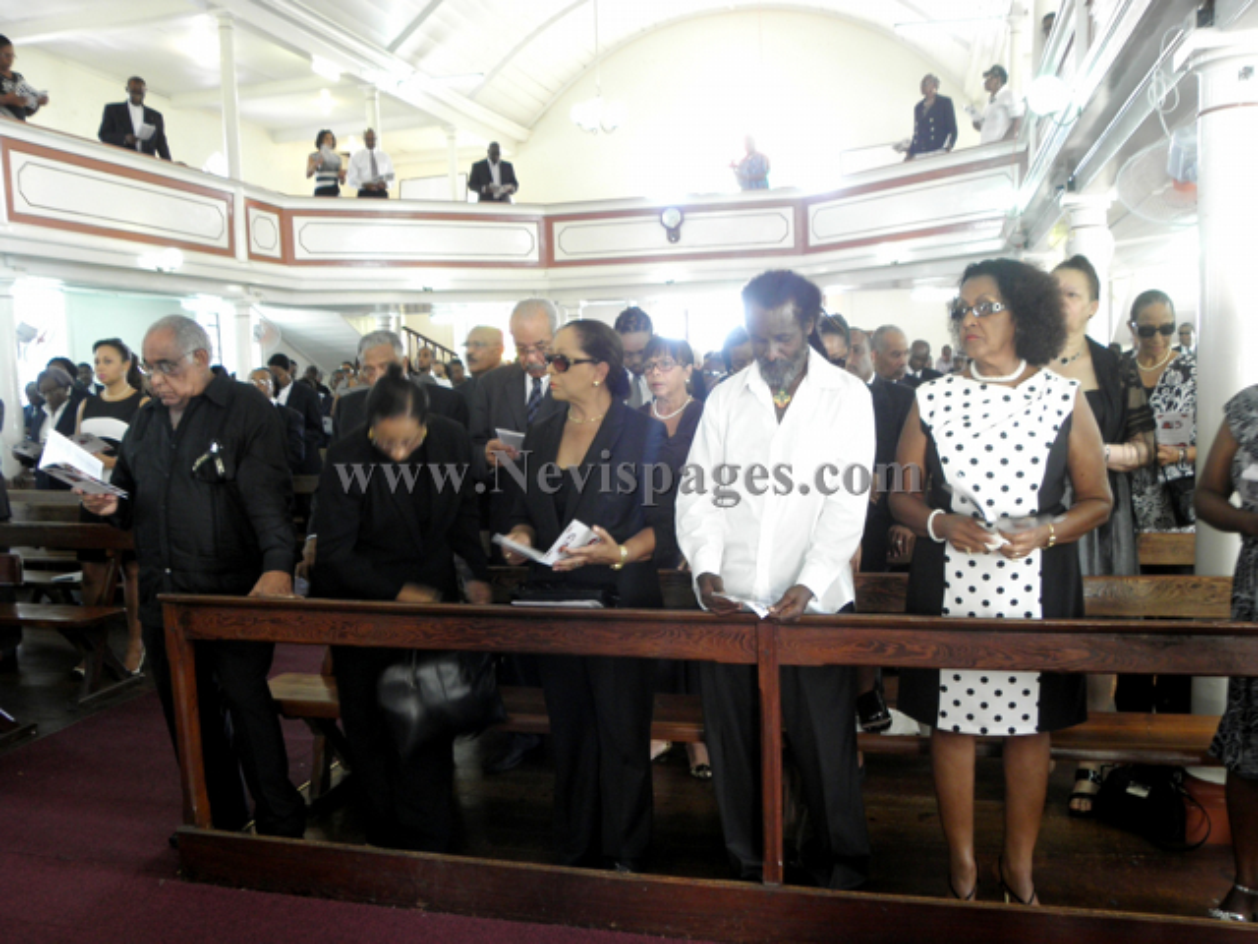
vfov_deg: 45.4
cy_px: 472
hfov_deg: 58.4
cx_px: 629
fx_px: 1127
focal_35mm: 31
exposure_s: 1/10
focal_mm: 5.52
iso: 125
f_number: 3
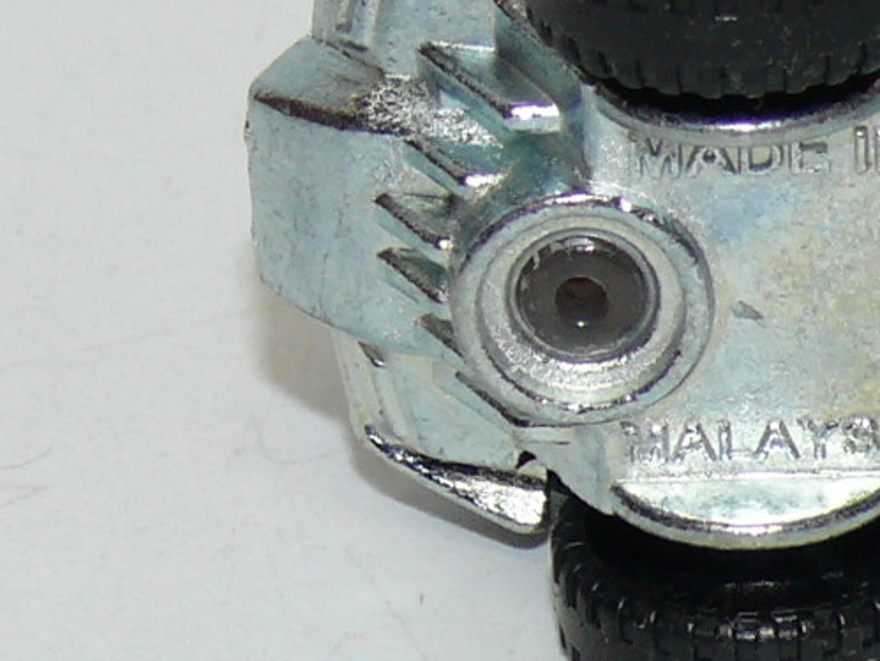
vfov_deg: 4.3
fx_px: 8802
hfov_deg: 5.7
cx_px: 1273
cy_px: 204
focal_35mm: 346
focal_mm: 13.8
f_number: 4
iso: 100
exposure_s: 1/30
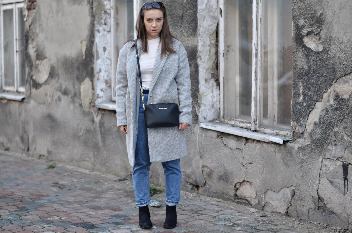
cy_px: 116
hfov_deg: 27.0
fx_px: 732
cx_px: 176
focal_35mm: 75
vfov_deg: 18.1
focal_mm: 50
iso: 100
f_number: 1.8
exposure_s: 1/160
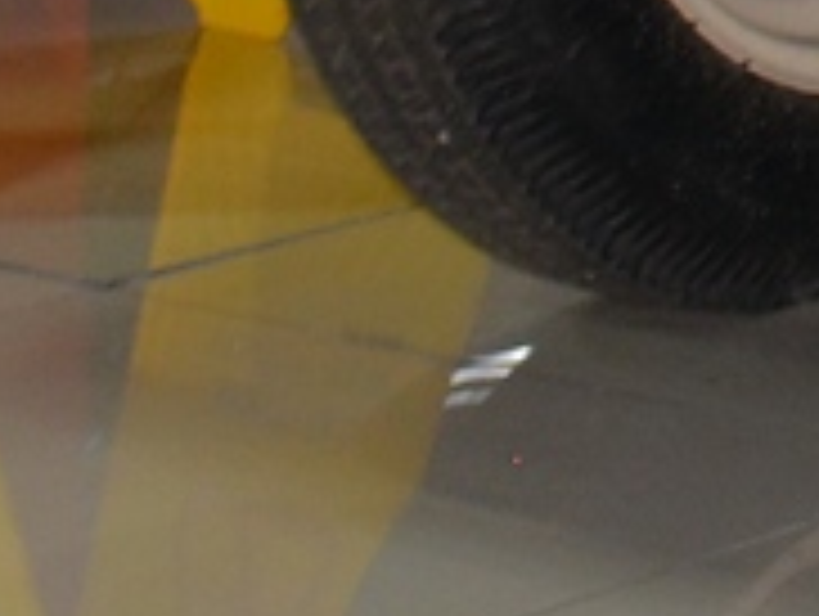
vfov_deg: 5.4
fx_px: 6183
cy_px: -1216
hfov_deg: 6.9
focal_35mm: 261
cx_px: 2277
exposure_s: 1/60
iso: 500
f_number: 3.8
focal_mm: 22
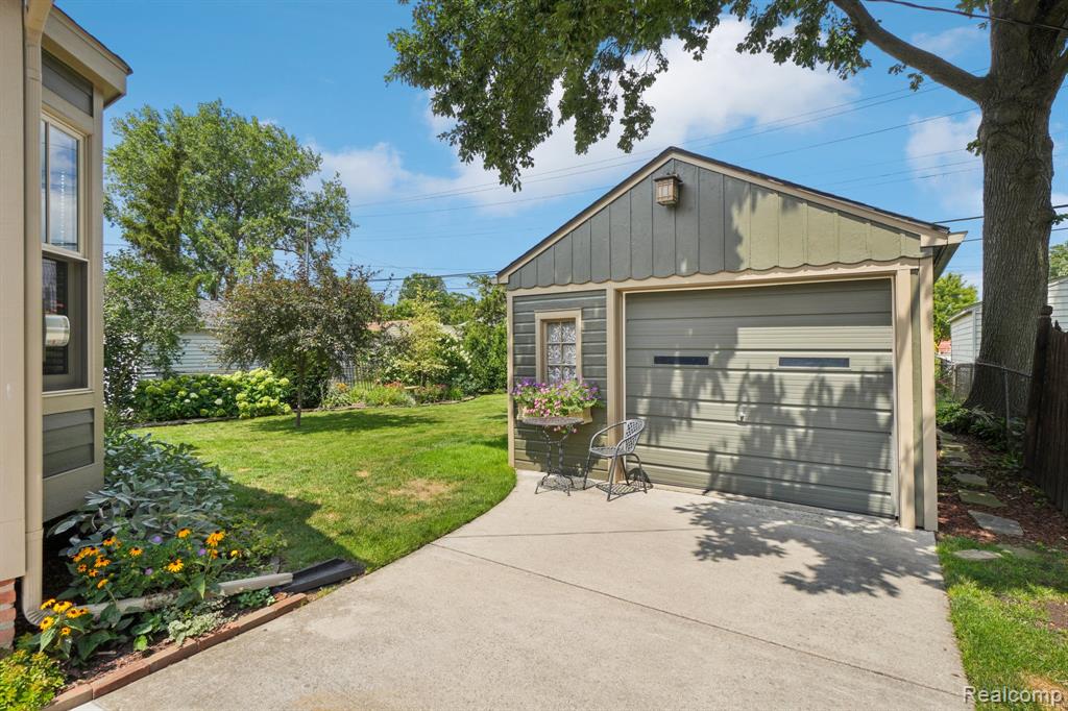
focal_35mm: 16
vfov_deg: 72.0
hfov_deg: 95.0
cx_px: 534
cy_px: 356
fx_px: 489
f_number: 8
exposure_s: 1/250
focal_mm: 11
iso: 100
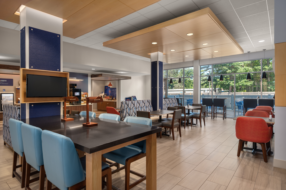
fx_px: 159
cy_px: 95
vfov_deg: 61.9
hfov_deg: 84.0
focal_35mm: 20
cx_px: 143
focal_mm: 20
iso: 100
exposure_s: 1/30
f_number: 10
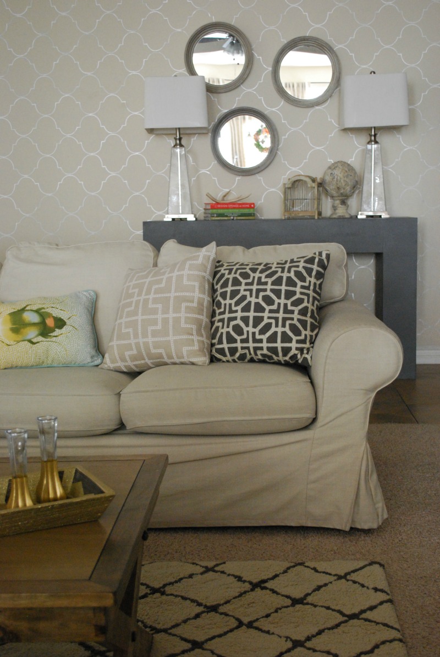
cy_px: 328
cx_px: 220
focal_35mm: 48
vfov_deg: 41.1
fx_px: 877
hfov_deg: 28.2
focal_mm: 32
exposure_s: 1/80
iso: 1600
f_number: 4.8
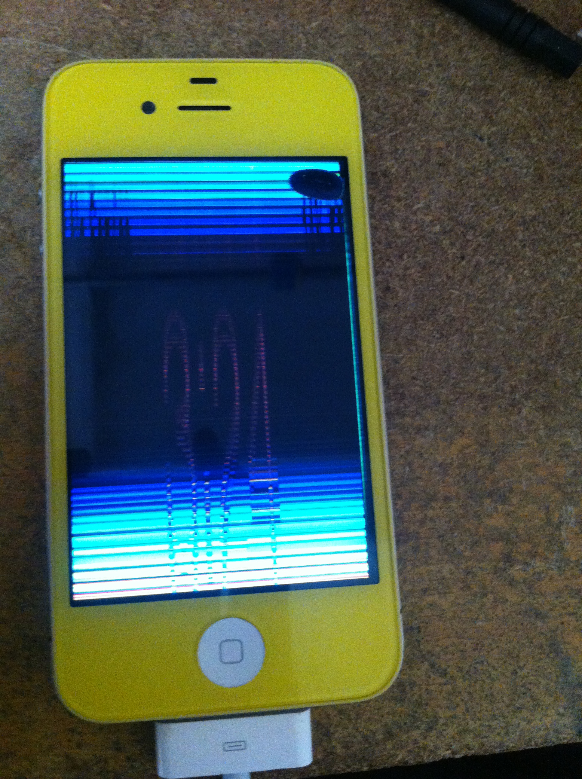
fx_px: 787
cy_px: 390
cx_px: 291
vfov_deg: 52.7
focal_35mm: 35
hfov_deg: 40.6
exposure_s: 1/15
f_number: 2.8
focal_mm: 3.85
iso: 500
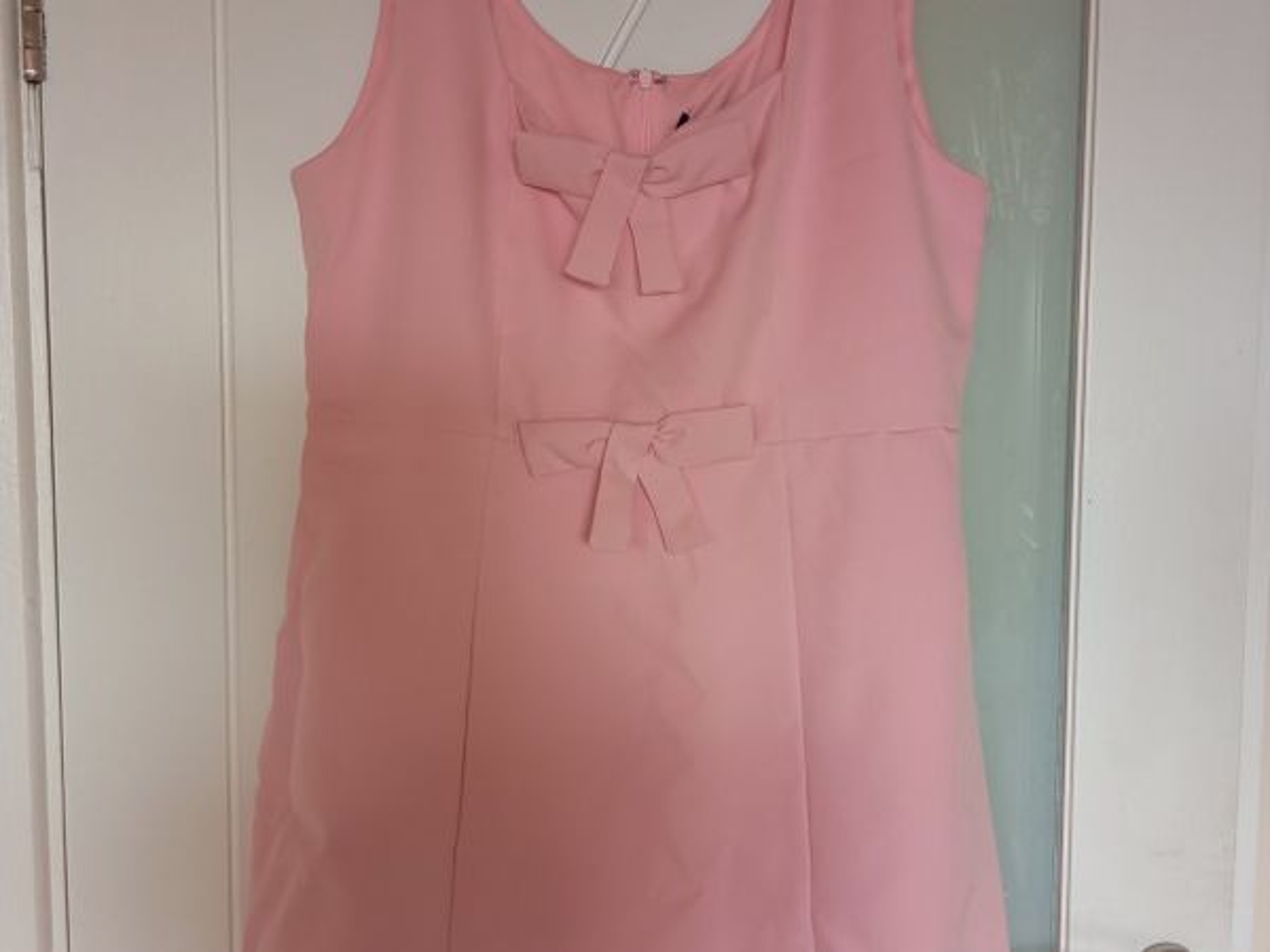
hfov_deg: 63.4
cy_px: 476
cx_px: 635
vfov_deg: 49.7
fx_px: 1027
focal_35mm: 28
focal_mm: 4.22
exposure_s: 1/50
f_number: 1.8
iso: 571
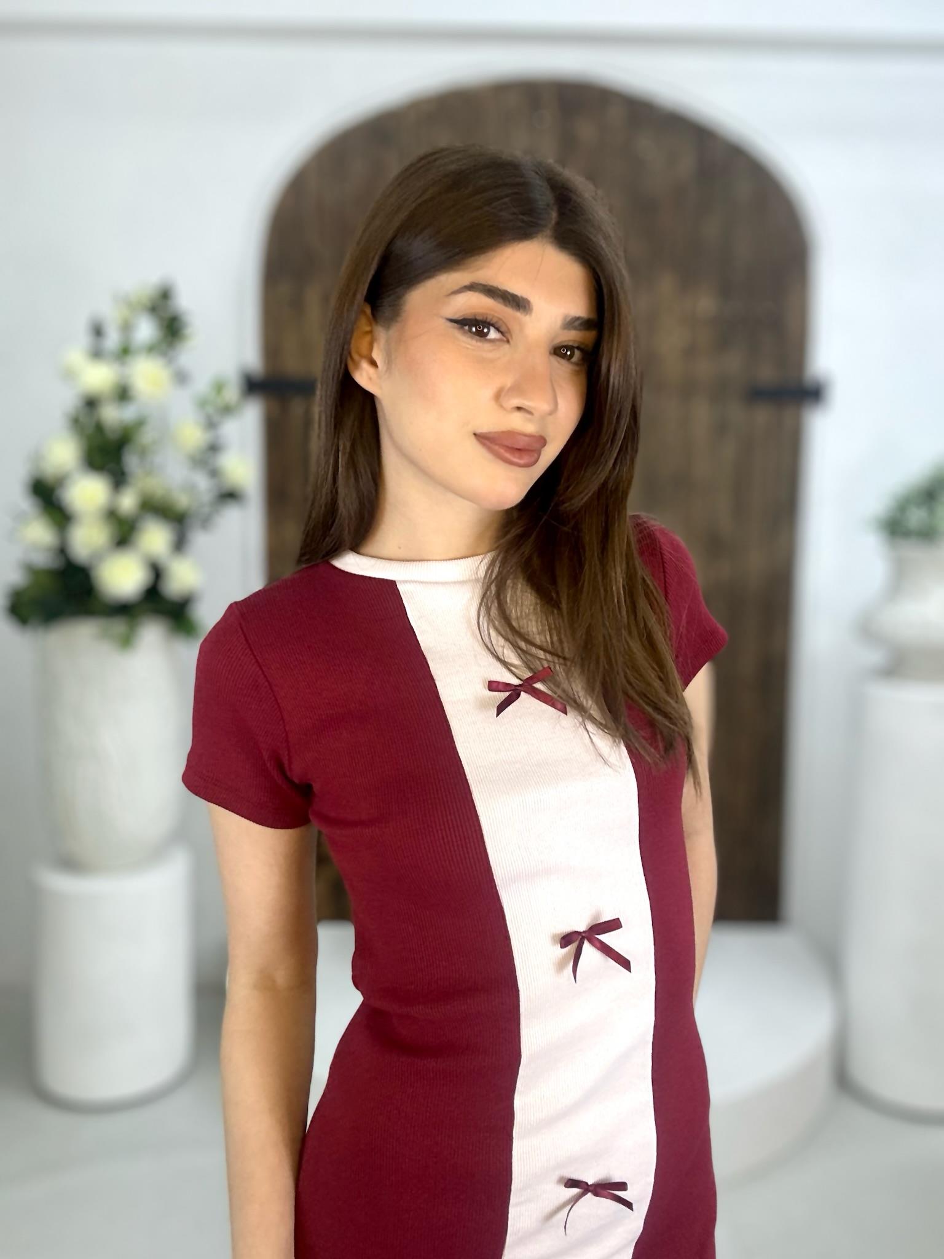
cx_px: 472
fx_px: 1091
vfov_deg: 60.0
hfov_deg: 46.8
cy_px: 630
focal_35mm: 30
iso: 40
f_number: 1.9
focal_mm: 2.69
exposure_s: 1/100
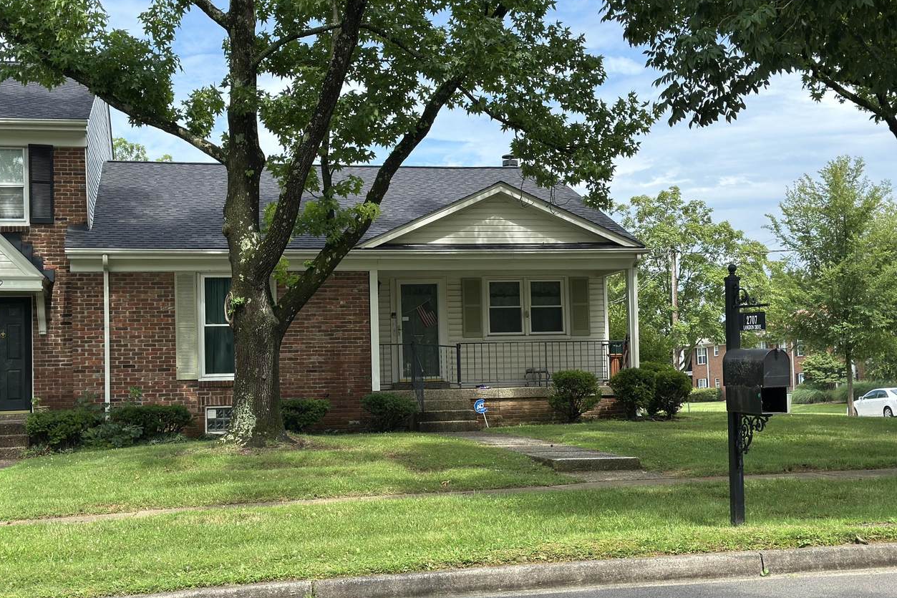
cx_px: 440
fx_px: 1270
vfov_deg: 26.5
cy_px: 333
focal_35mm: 51
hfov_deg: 38.9
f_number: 1.78
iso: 80
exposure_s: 1/1815
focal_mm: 6.86
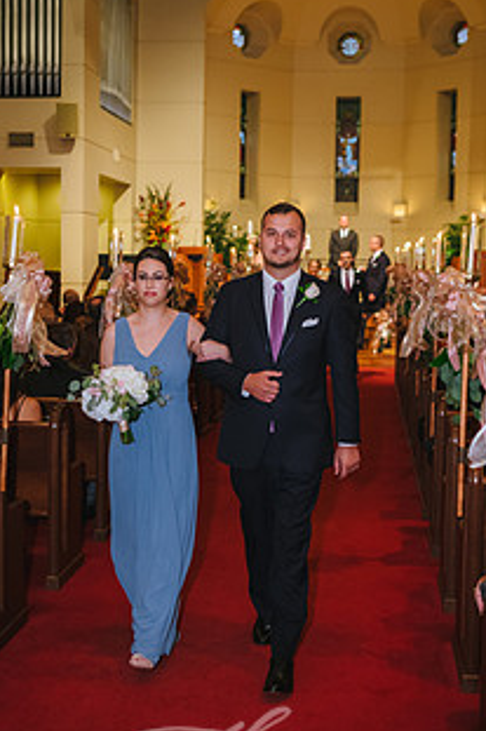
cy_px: 343
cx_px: 221
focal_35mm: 55
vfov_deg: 36.3
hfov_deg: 24.6
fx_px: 1115
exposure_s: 1/125
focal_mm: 38
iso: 1600
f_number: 2.8
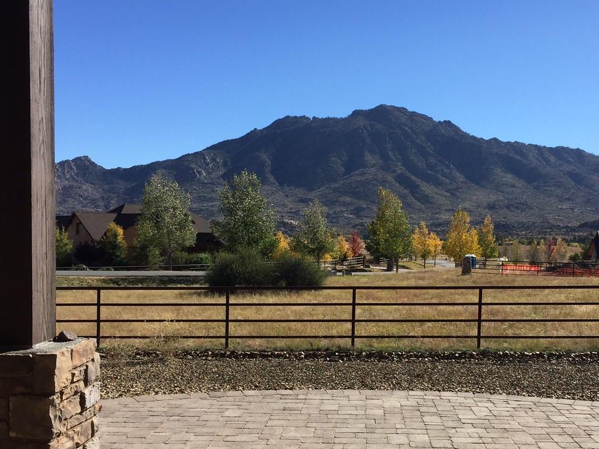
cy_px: 293
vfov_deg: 32.6
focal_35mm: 44
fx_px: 761
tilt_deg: -3.1
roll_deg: -1.8
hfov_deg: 42.4
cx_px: 392
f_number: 2.2
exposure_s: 1/2083
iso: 32
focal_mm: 4.15
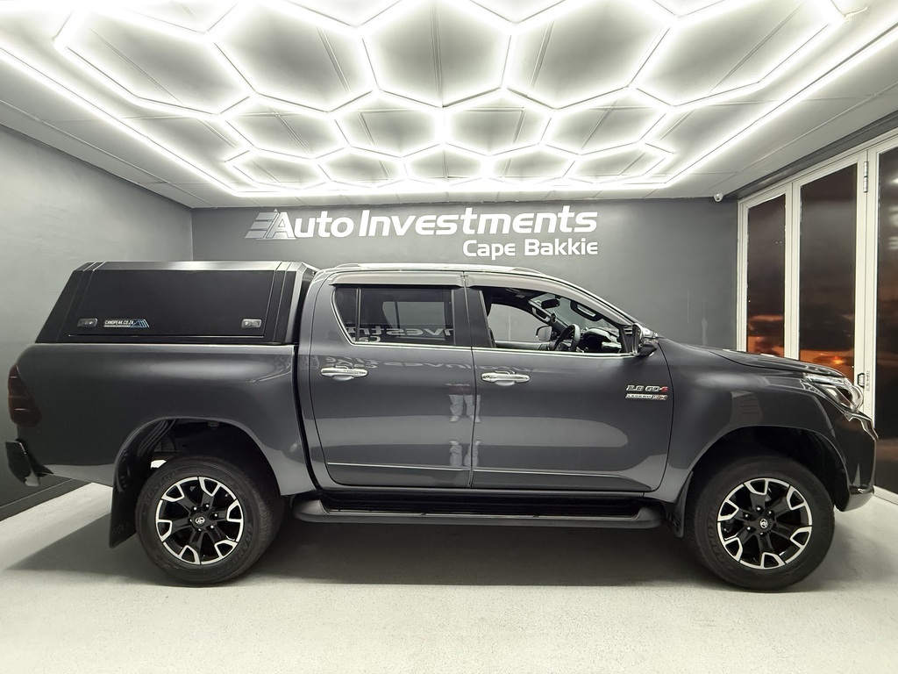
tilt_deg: -1.2
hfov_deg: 102.1
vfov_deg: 85.7
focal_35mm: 14
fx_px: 363
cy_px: 337
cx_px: 449
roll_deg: +0.9
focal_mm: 2.22
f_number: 2.2
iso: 640
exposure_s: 1/50
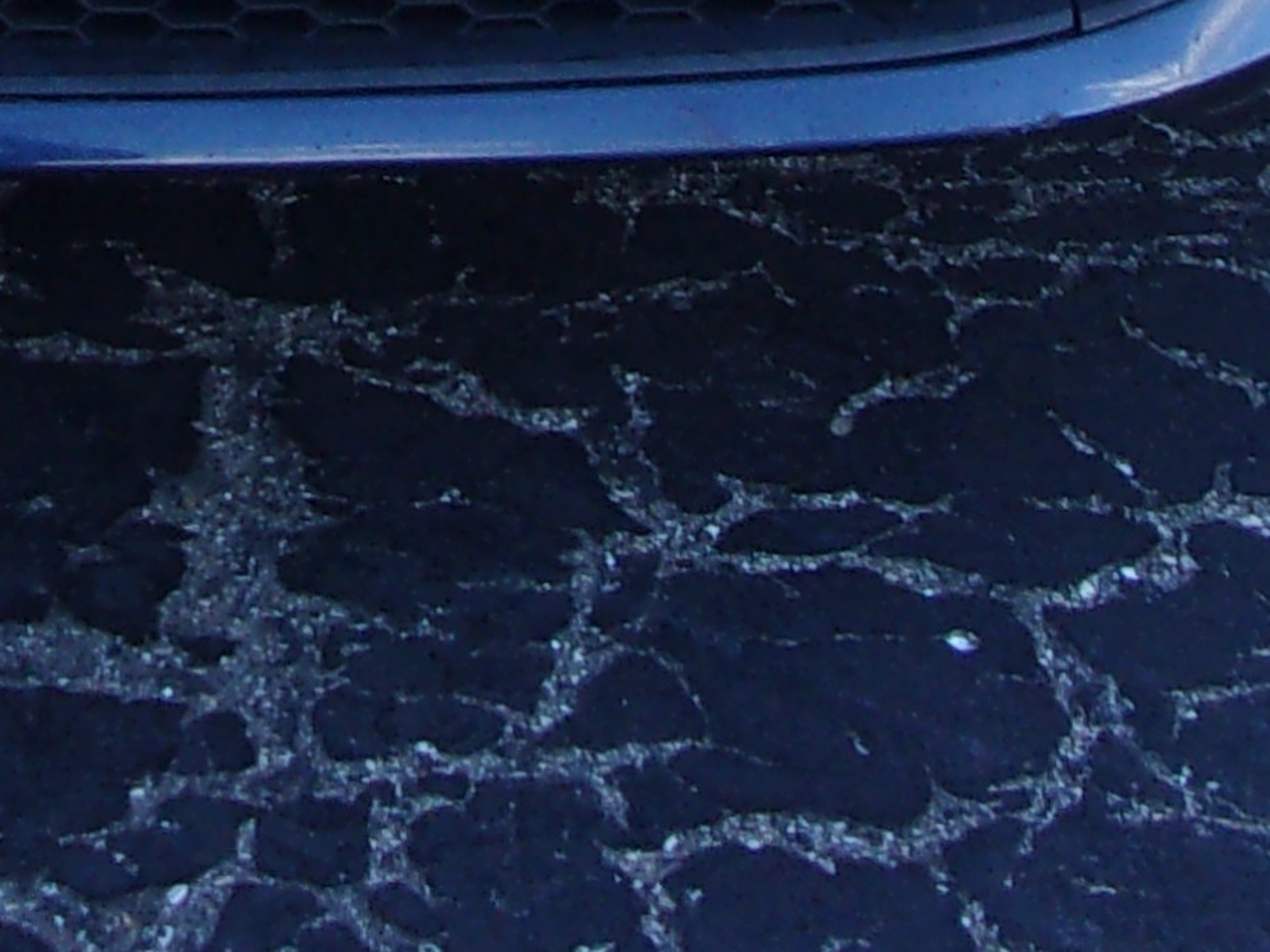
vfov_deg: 9.6
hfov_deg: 13.8
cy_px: -1130
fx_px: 5172
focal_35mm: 141
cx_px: 22
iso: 80
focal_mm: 5.1
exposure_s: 1/58
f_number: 3.9
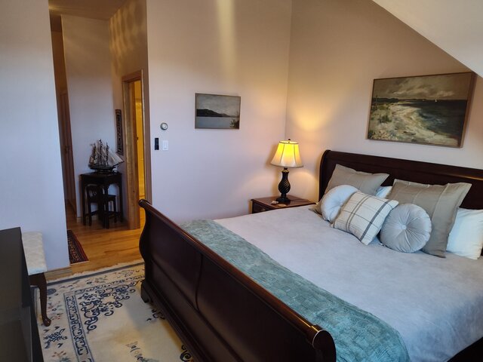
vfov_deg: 58.9
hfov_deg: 73.9
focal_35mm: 23
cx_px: 242
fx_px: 321
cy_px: 181
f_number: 1.8
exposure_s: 1/120
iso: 1138
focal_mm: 5.56
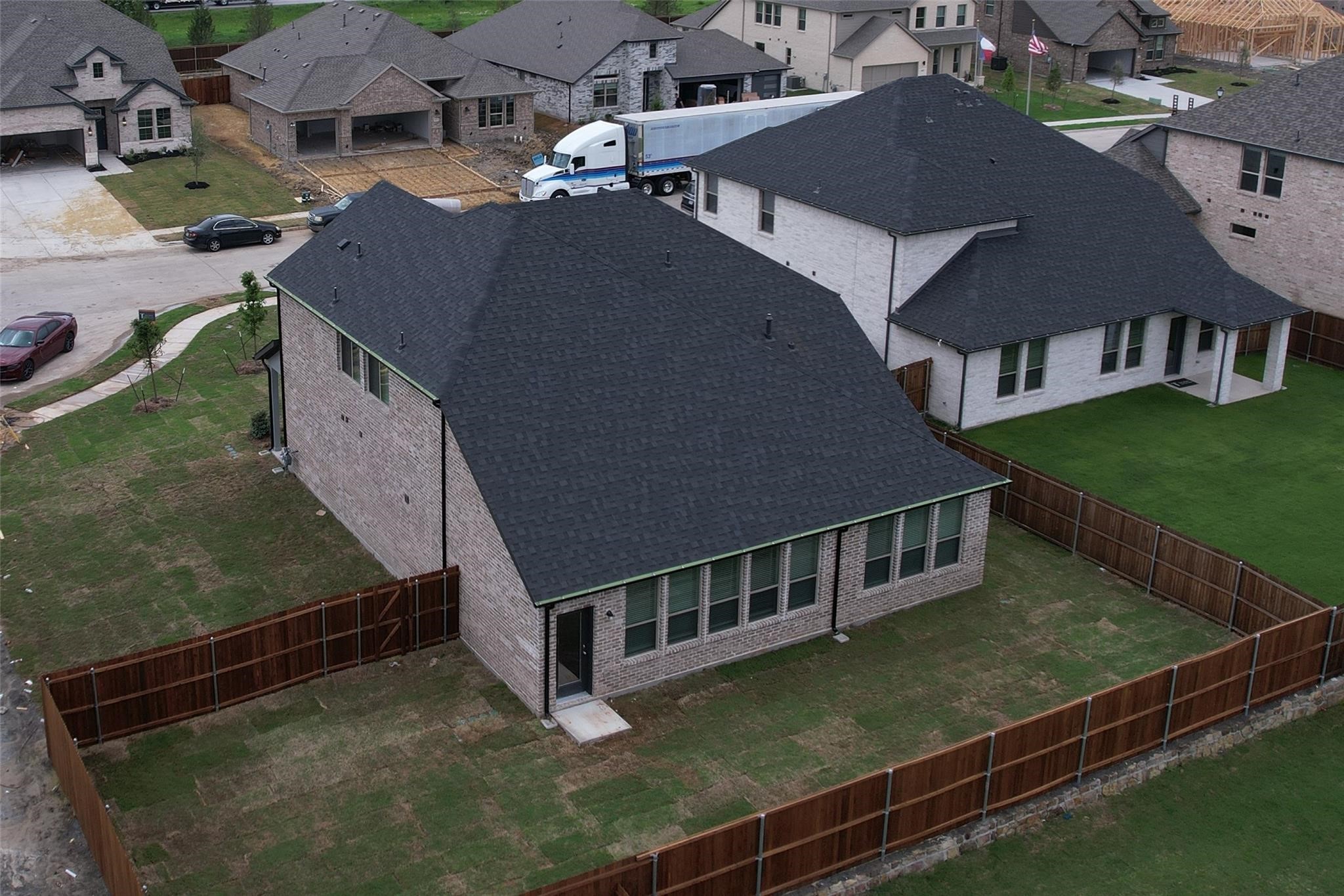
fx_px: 821
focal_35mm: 22
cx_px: 672
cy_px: 448
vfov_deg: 57.2
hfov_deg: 78.6
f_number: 2.8
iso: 100
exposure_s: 1/1600
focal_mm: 8.38
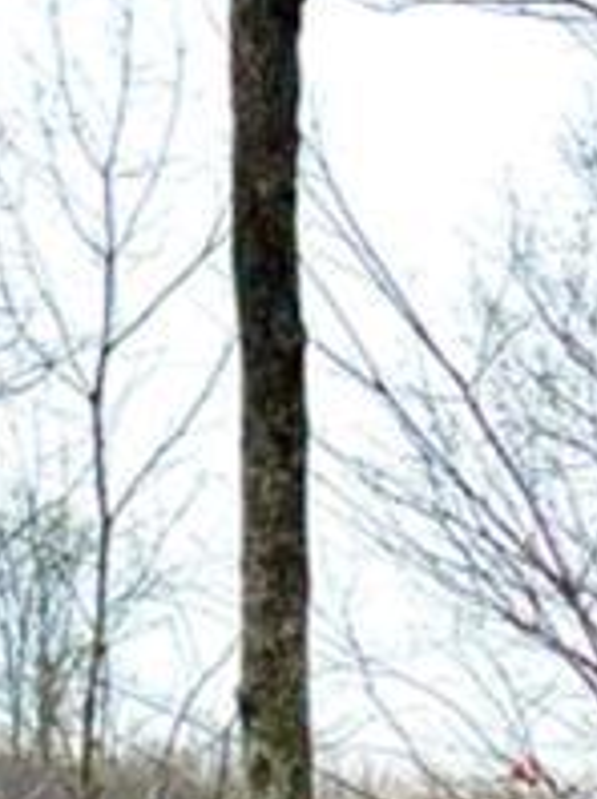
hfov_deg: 7.7
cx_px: 1277
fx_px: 4194
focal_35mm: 182
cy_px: 1685
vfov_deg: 10.0
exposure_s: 1/121
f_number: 1.78
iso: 160
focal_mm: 6.76
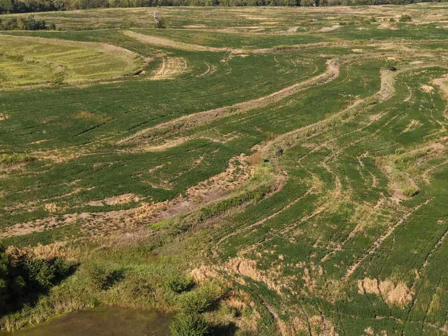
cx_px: 273
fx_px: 699
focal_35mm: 54
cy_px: 210
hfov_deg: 35.4
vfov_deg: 26.9
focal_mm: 8.67
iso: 130
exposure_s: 1/320
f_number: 1.8
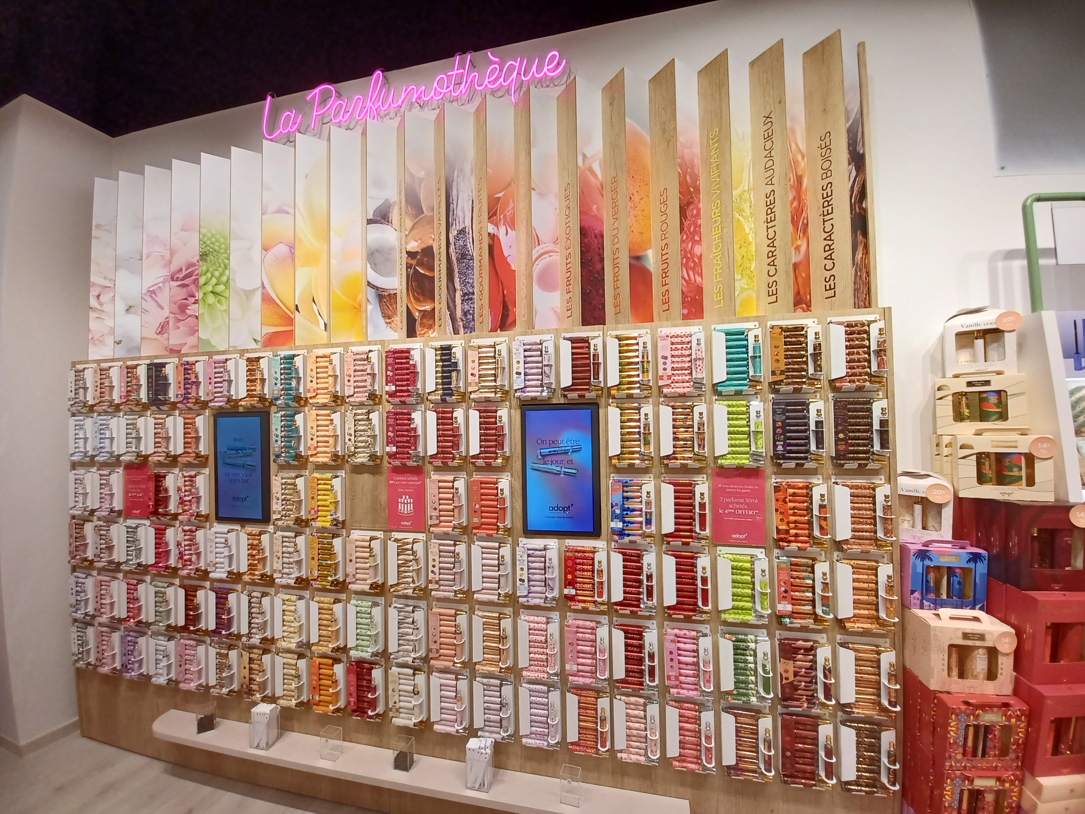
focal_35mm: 13
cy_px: 407
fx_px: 407
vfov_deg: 89.9
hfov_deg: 106.2
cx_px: 542
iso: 40
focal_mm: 1.42
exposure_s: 1/104
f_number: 2.2
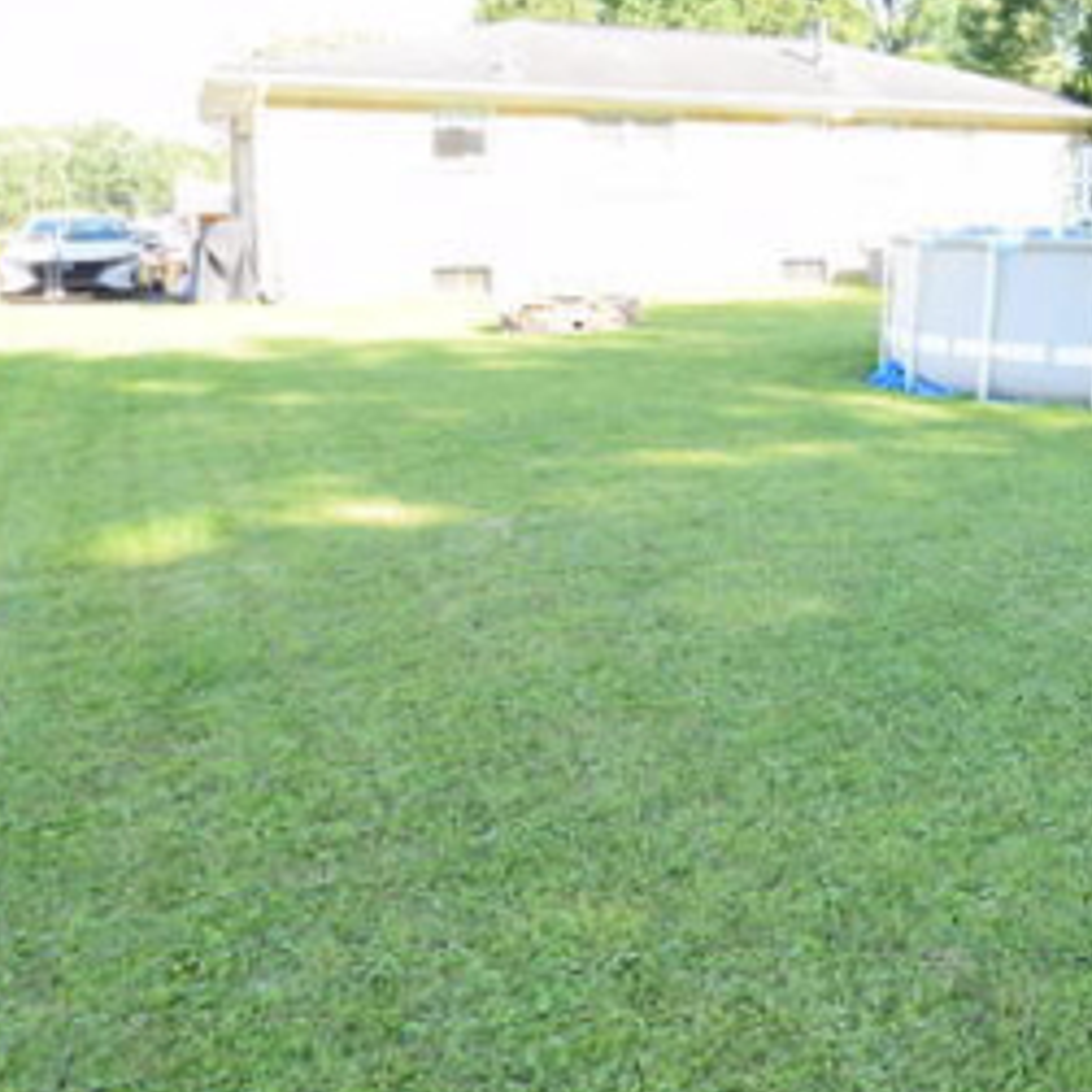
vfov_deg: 42.3
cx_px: 1181
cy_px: 252
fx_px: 1356
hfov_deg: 37.3
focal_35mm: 38
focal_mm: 10
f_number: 7.1
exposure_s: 1/200
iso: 400
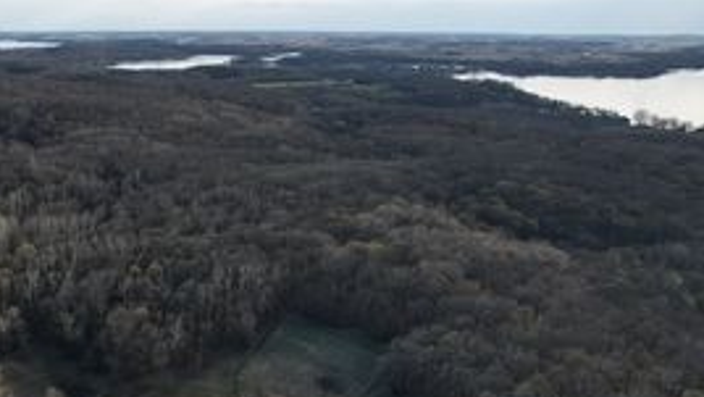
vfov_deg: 32.0
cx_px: 179
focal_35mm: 37
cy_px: 225
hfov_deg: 51.7
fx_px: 691
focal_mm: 8.38
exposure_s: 1/1250
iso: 100
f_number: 2.8
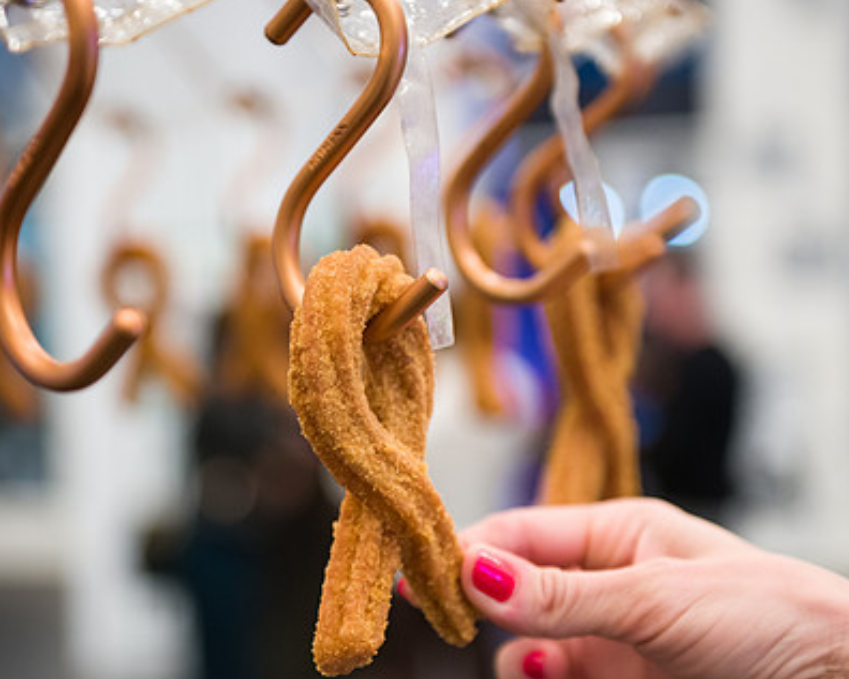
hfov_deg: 24.7
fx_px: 1935
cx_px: 375
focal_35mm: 77
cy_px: 405
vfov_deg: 19.9
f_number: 3.2
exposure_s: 1/200
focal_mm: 56
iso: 3200
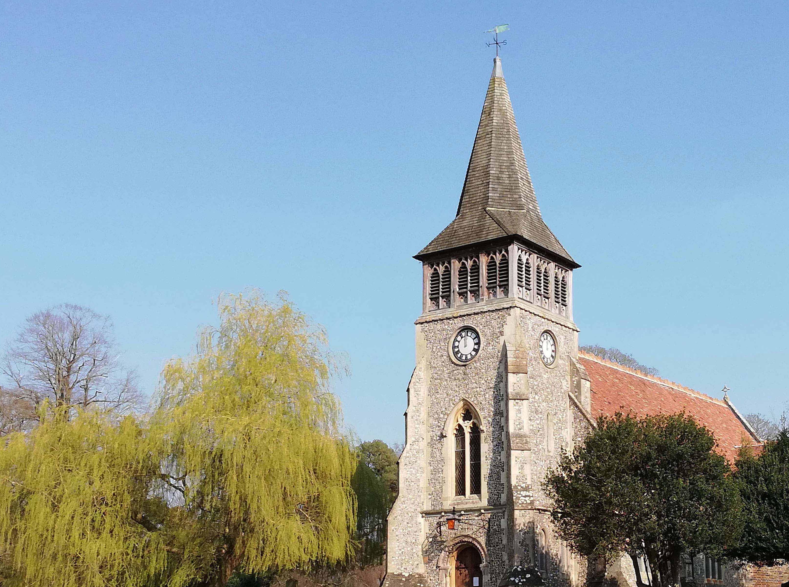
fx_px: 1227
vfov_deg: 26.8
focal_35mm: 54
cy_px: 381
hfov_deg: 35.4
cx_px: 515
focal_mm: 3.81
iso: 50
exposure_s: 1/724
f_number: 2.2
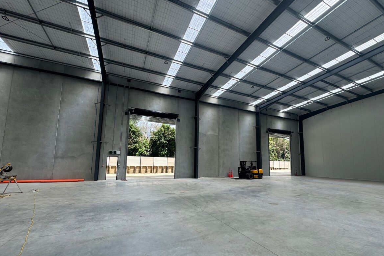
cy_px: 147
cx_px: 194
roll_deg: -0.8
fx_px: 160
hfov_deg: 100.4
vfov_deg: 76.9
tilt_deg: +6.1
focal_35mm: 15
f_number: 2.2
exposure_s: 1/485
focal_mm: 2.22
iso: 40
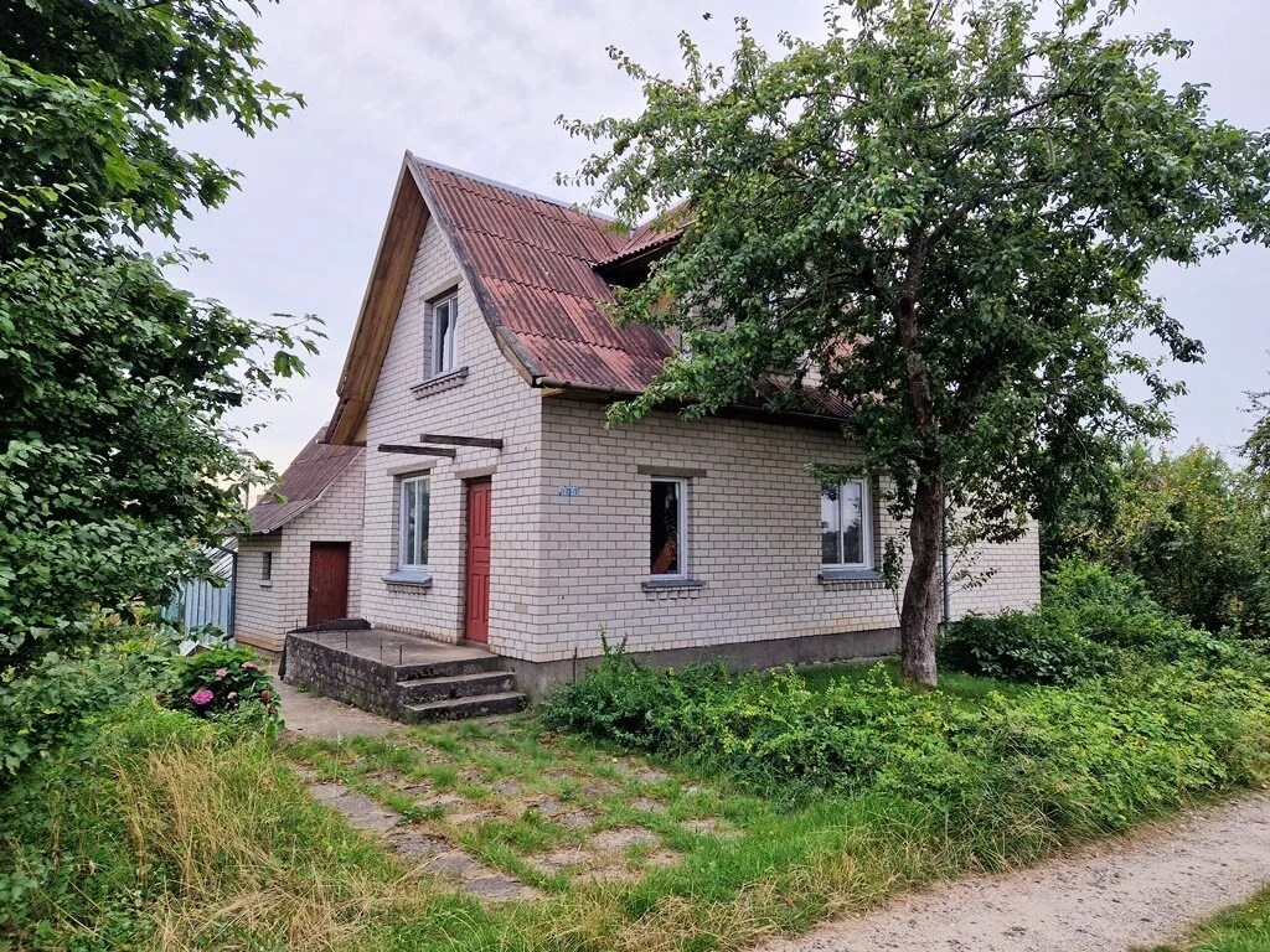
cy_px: 476
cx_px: 635
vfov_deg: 58.9
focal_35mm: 23
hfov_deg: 73.9
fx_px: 844
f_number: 1.8
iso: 50
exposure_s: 1/180
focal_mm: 5.4
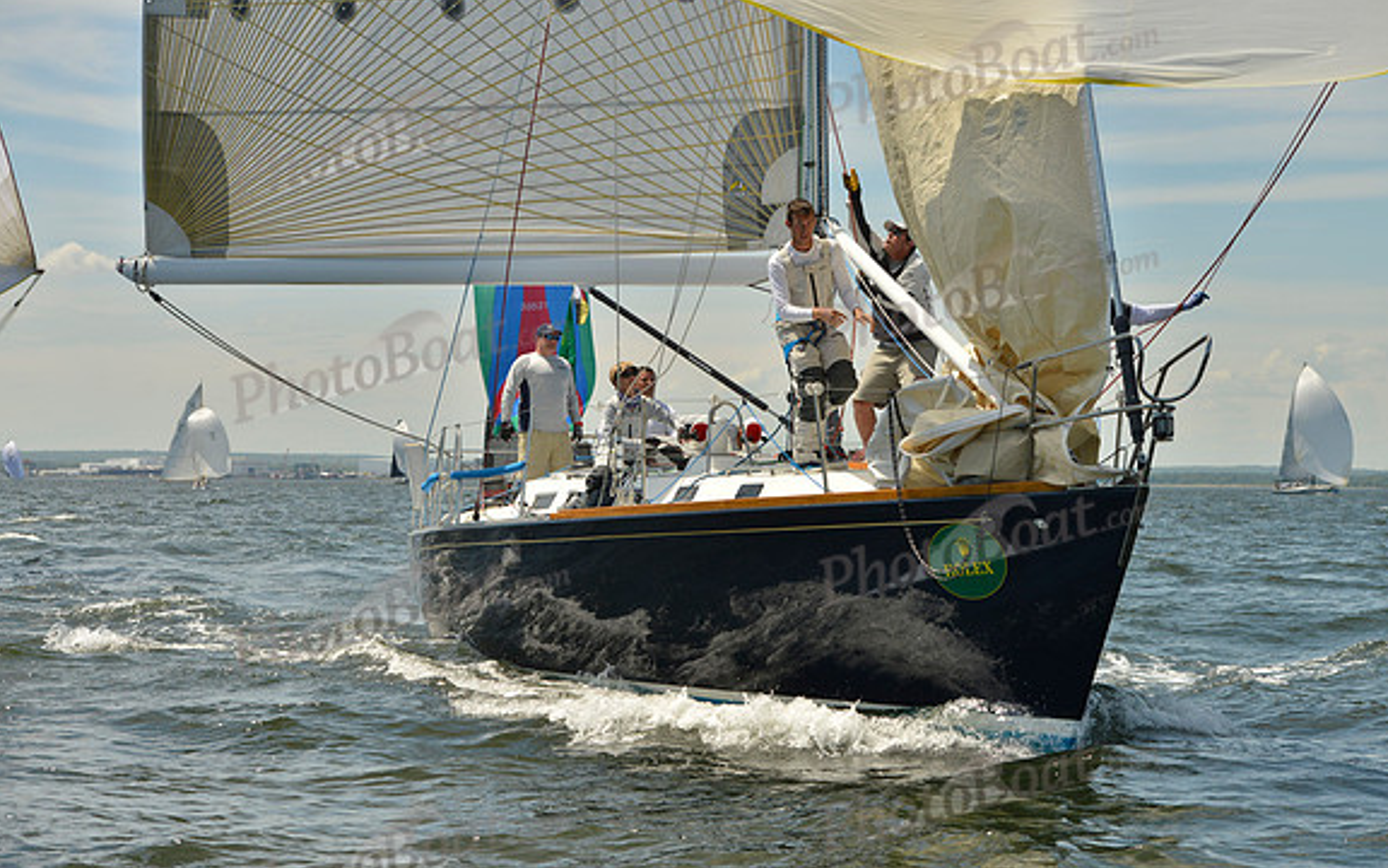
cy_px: 452
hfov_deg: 26.8
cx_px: 696
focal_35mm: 77
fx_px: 2913
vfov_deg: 16.9
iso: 280
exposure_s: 1/1600
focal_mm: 75
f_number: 8
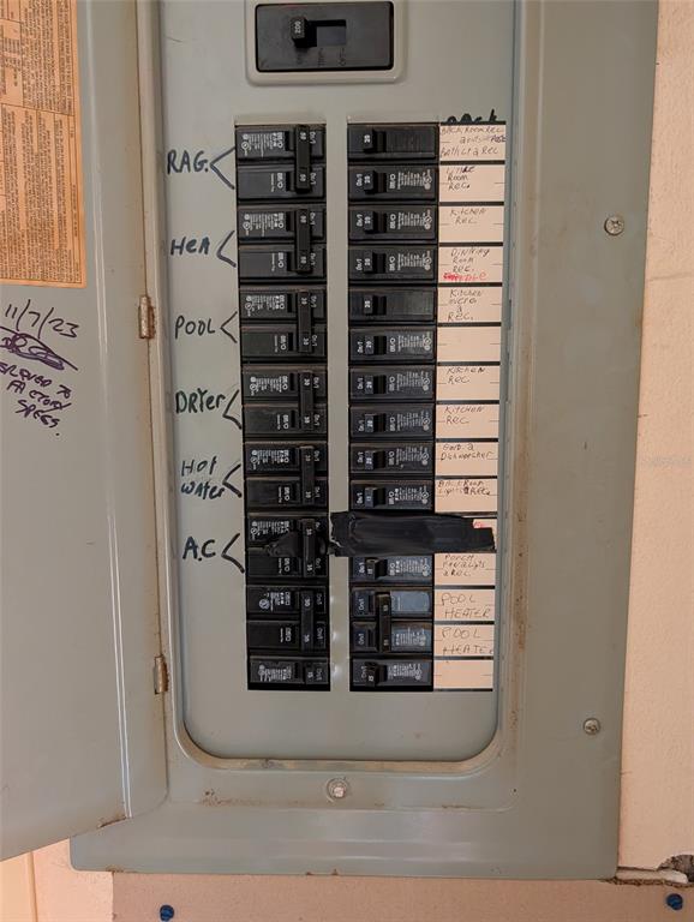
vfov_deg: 71.5
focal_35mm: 24
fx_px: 640
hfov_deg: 56.9
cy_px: 461
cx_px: 347
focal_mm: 6.9
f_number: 1.68
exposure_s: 1/36
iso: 1584
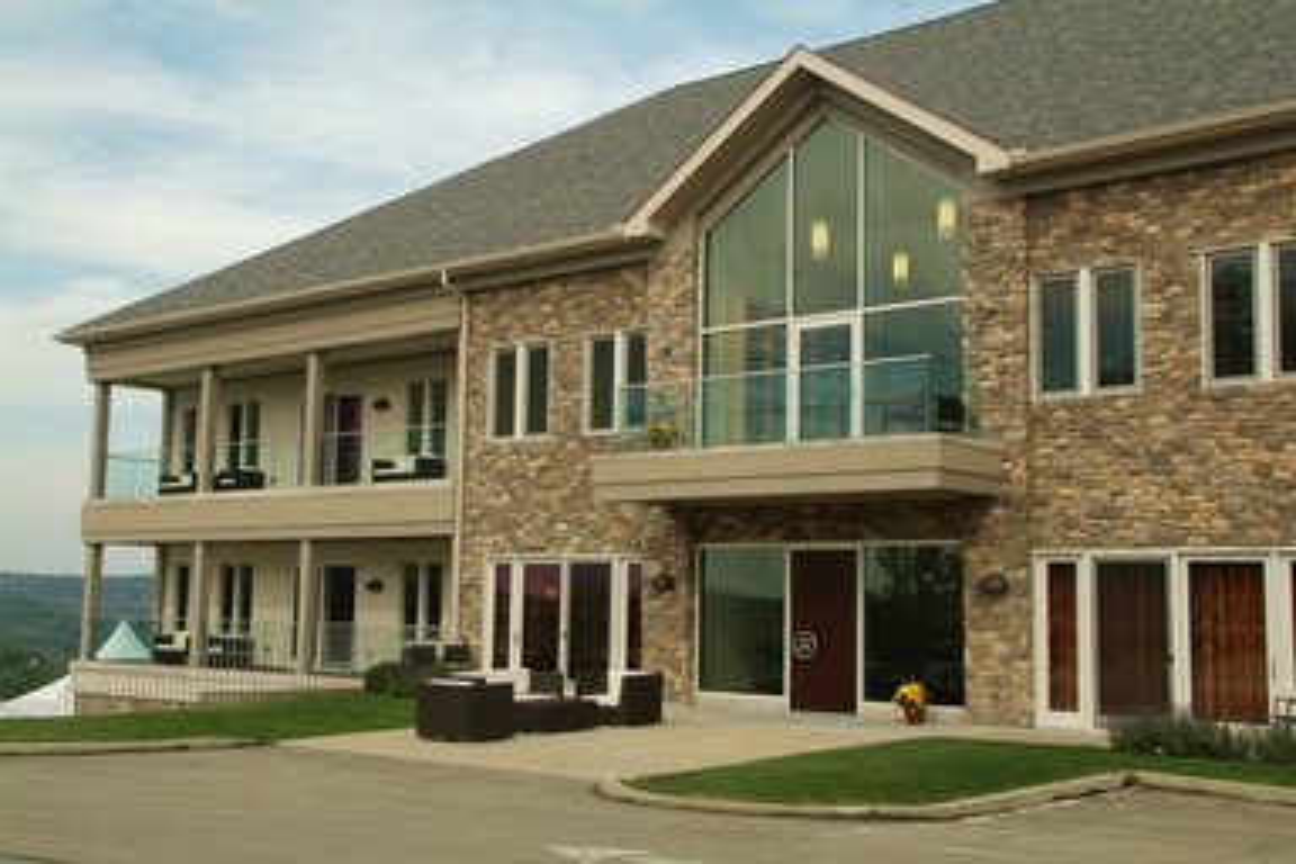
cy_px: 432
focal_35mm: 39
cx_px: 648
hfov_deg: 49.6
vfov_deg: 34.2
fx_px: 1404
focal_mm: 26
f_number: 11
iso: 100
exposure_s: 1/30
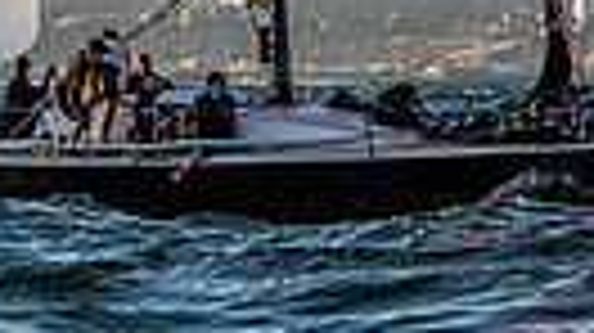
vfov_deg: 2.1
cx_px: 691
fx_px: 9112
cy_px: -672
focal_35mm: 579
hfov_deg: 3.7
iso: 640
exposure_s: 1/800
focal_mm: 95
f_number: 8
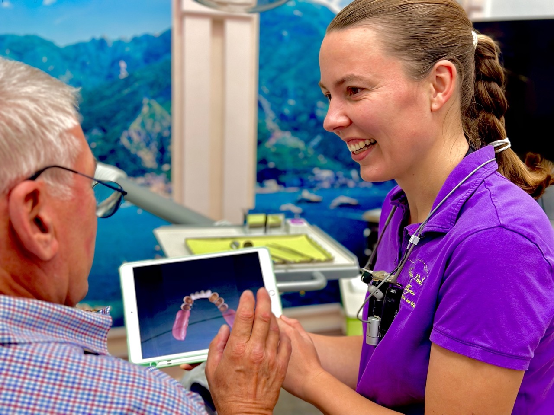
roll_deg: -1.5
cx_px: 277
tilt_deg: -9.4
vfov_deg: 30.3
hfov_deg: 39.7
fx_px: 768
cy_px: 208
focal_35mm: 48
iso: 160
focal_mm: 6.86
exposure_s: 1/100
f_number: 1.78
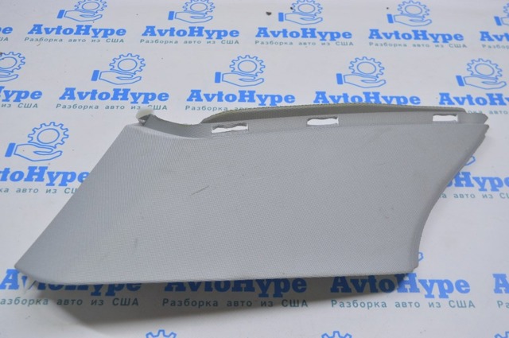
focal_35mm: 39
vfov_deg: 34.1
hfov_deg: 49.6
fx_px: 551
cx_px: 254
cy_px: 169
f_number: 5.6
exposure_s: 1/30
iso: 400
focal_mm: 26
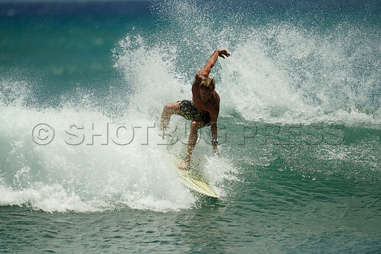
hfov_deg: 5.2
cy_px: 127
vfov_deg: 3.4
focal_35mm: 400
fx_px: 4234
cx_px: 190
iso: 100
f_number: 2.8
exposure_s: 1/1600
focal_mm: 400
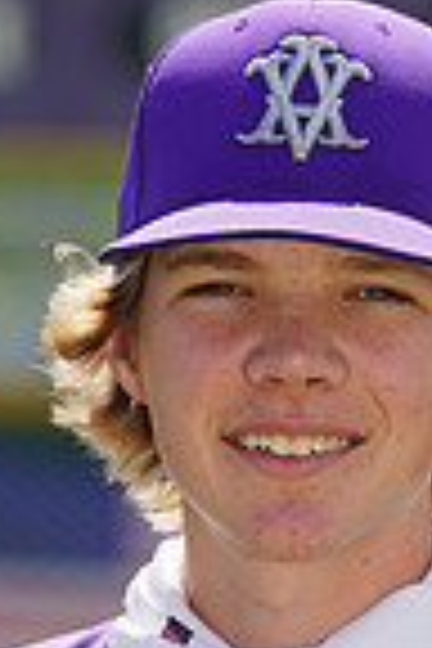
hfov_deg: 1.4
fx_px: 18161
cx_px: 153
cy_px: 837
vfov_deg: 2.0
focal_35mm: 1009
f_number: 8
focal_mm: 250
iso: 100
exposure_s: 1/250
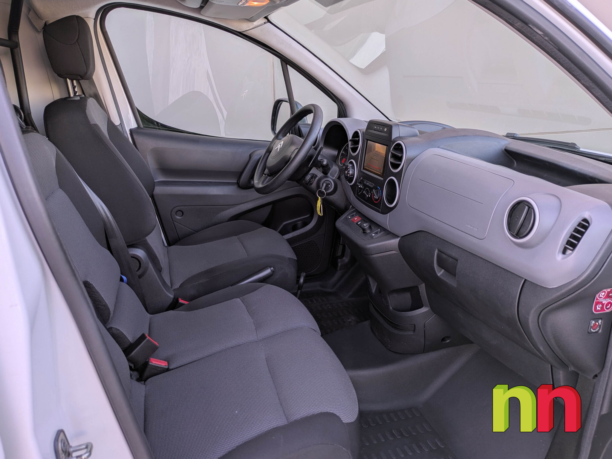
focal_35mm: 24
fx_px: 424
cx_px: 306
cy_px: 230
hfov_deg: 71.6
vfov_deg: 56.8
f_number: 1.8
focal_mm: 6.86
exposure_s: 1/3200
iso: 80
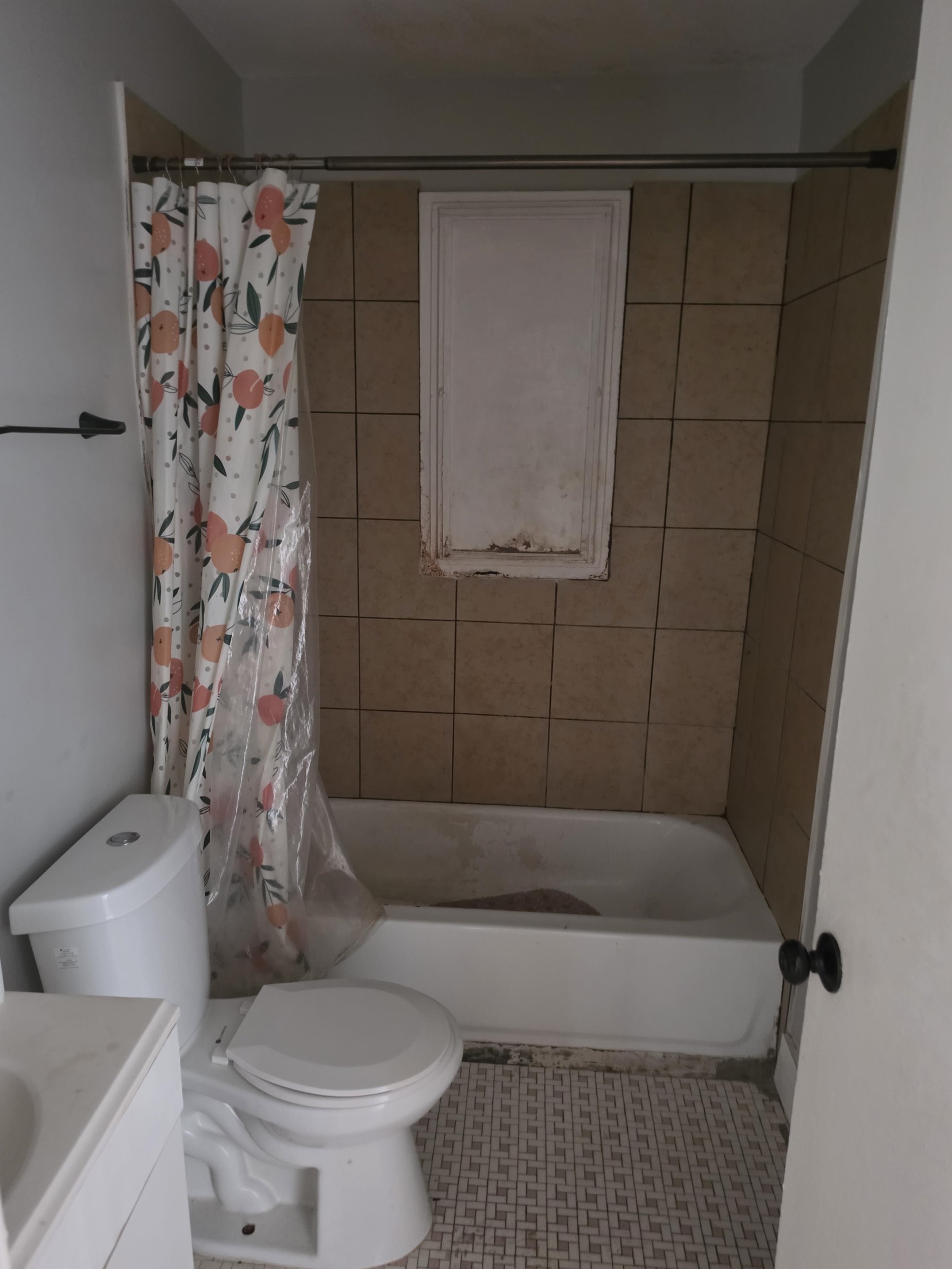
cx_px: 468
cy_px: 660
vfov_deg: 71.6
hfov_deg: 56.8
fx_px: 880
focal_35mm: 24
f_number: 1.4
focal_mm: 6.5
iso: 800
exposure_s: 1/15
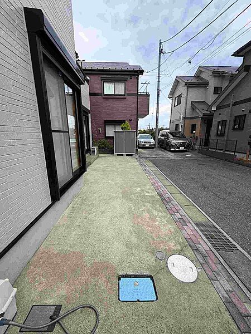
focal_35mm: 14
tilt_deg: -13.7
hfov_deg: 85.7
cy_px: 167
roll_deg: +0.9
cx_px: 126
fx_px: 135
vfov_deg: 102.1
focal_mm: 2.22
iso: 25
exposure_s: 1/770
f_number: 2.2
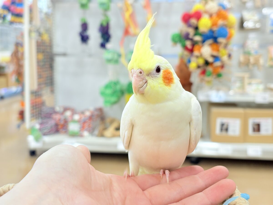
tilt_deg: -6.3
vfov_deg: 28.0
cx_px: 136
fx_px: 410
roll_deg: +0.4
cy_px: 102
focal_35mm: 52
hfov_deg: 36.8
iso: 50
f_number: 1.6
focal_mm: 5.96
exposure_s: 1/50
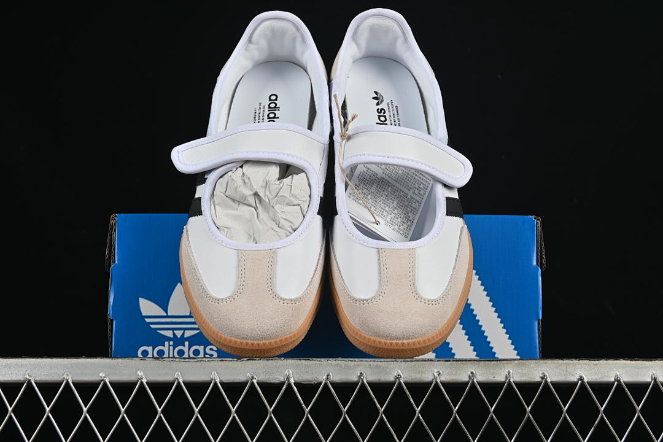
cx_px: 332
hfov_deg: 27.0
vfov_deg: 18.2
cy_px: 221
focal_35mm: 75
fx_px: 1381
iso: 125
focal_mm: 50
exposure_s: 1/80
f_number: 8
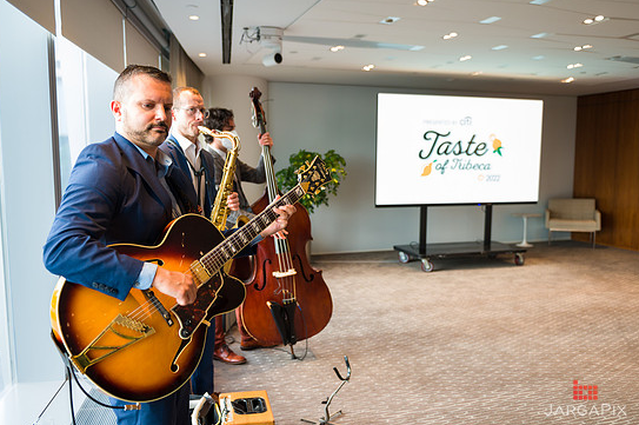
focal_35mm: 31
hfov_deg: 60.3
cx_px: 315
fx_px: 550
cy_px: 214
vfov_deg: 42.3
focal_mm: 29
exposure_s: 1/125
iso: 800
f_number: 3.2
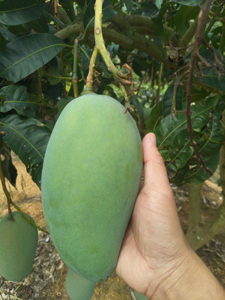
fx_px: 225
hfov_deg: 53.1
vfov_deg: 67.3
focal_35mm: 26
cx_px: 112
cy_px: 150
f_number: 1.8
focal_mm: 4.84
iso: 80
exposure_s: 1/615
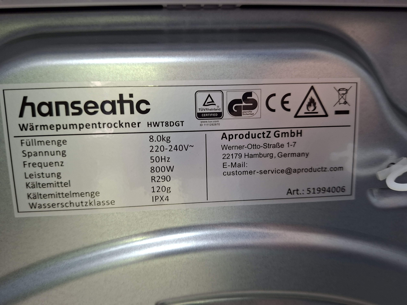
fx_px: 270
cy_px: 152
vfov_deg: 58.9
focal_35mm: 23
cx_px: 204
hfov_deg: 73.9
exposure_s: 1/33
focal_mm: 5.54
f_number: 1.8
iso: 320
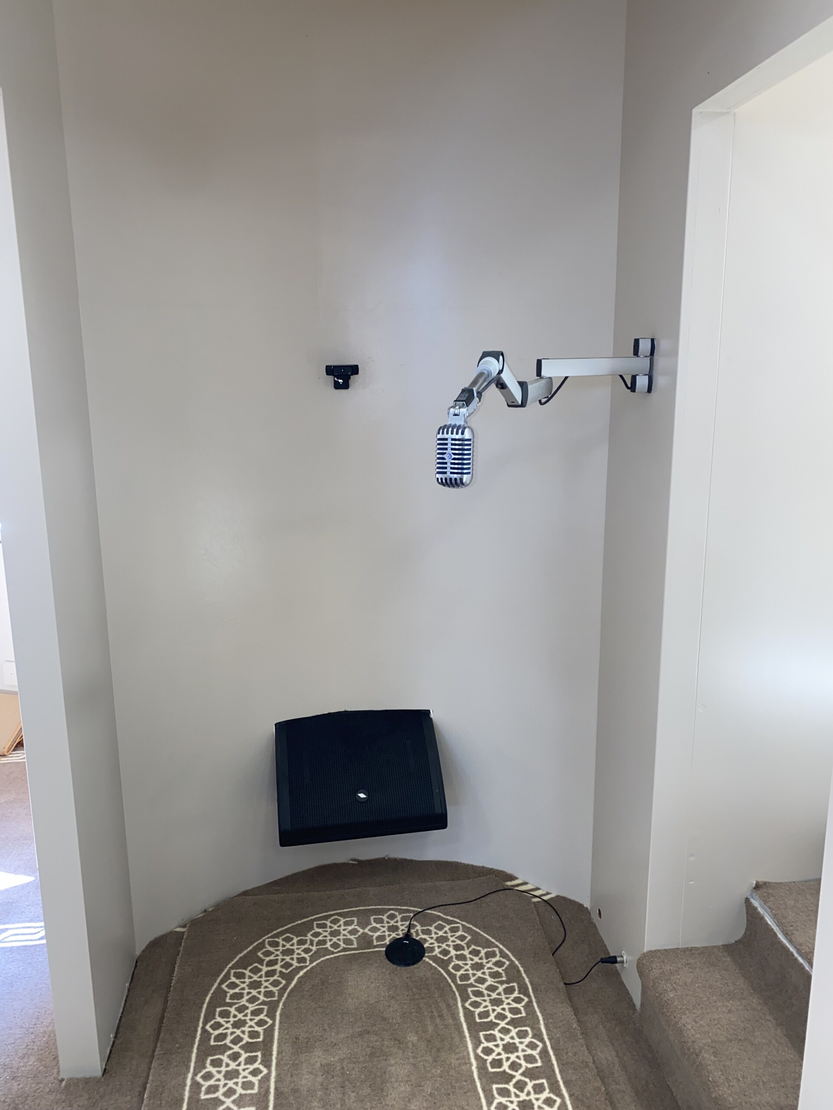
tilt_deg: -12.2
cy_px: 555
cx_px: 416
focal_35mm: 26
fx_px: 834
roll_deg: -0.2
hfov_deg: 53.1
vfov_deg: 67.3
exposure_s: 1/32
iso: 32
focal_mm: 4.25
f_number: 1.8
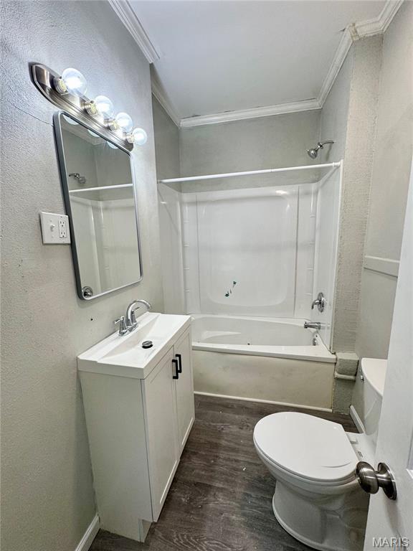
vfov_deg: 102.1
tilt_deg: -9.2
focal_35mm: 14
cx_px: 206
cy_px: 276
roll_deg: +2.2
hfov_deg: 85.7
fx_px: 223
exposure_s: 1/120
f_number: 2.2
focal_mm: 2.22
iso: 125
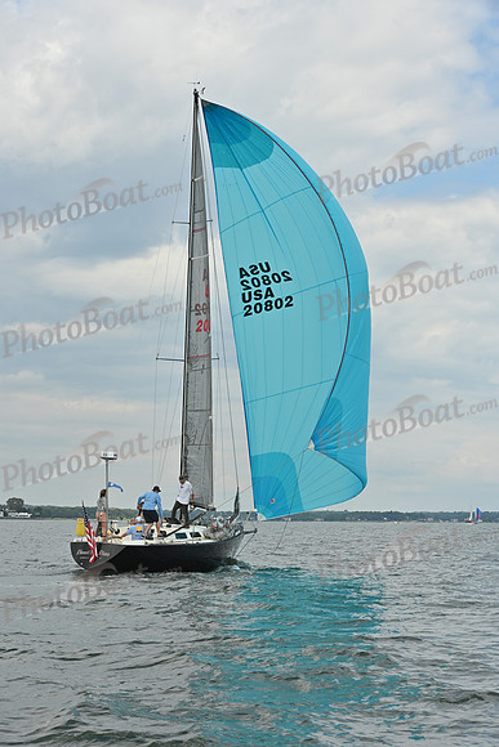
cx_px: 250
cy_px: 374
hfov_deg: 19.5
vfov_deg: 28.8
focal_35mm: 70
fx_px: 1454
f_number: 8
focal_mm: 70
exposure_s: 1/1250
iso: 320
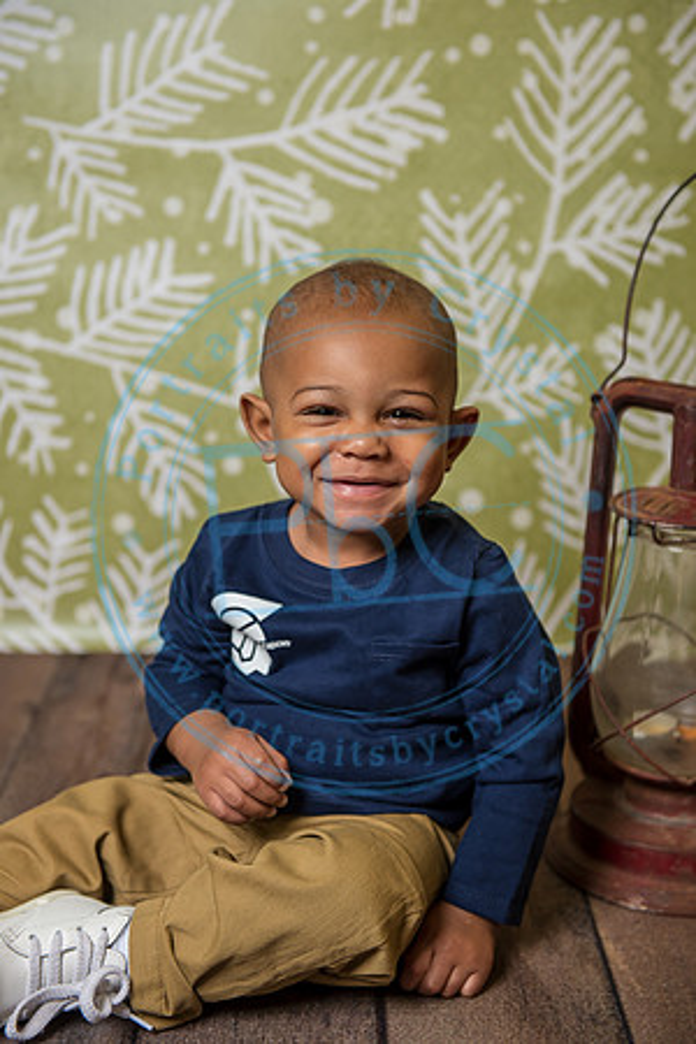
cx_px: 348
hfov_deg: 23.4
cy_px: 522
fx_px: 1682
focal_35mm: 58
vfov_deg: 34.5
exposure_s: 1/200
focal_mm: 58
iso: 200
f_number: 3.5
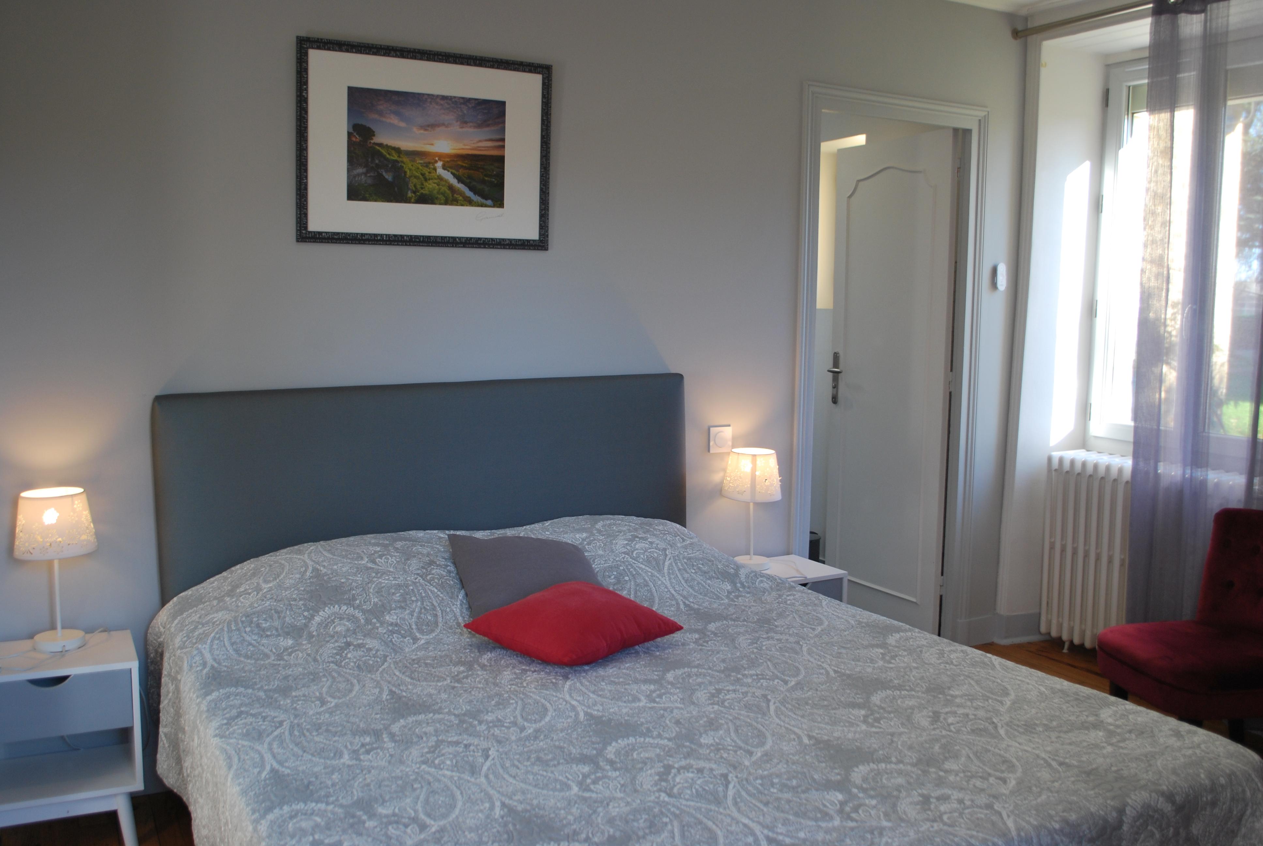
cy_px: 423
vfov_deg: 40.1
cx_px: 632
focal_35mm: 33
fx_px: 1159
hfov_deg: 57.2
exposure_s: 1/60
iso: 200
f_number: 4
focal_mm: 22
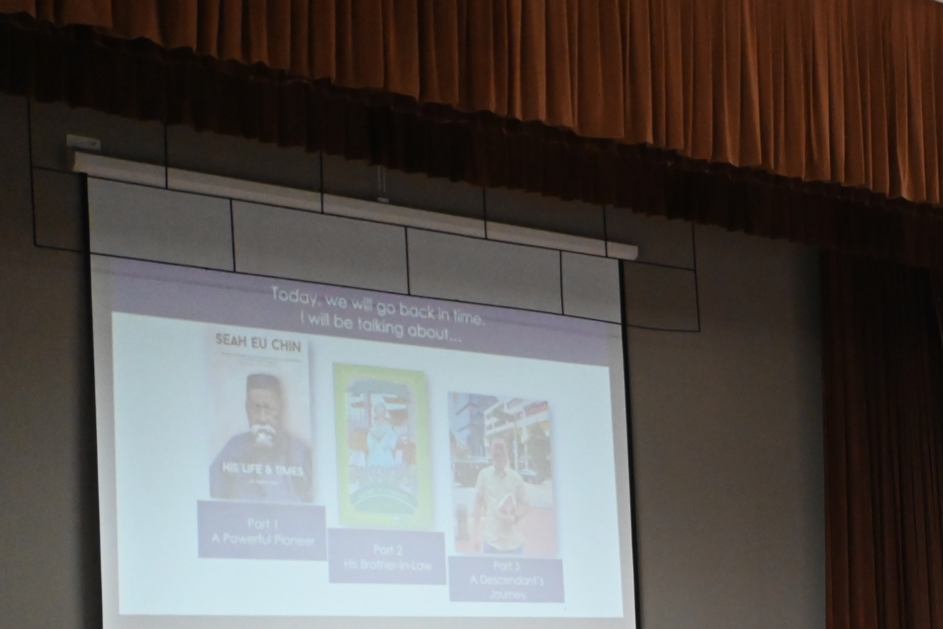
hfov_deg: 27.0
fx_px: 1848
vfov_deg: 18.7
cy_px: 650
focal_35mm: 71
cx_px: 955
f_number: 4
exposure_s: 1/125
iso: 3200
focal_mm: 21.5
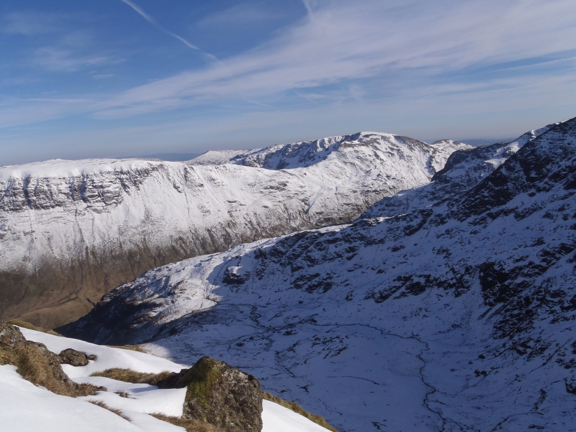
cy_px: 216
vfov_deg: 49.7
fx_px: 466
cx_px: 288
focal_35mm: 28
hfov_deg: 63.4
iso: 80
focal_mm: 5
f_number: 5.6
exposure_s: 1/800
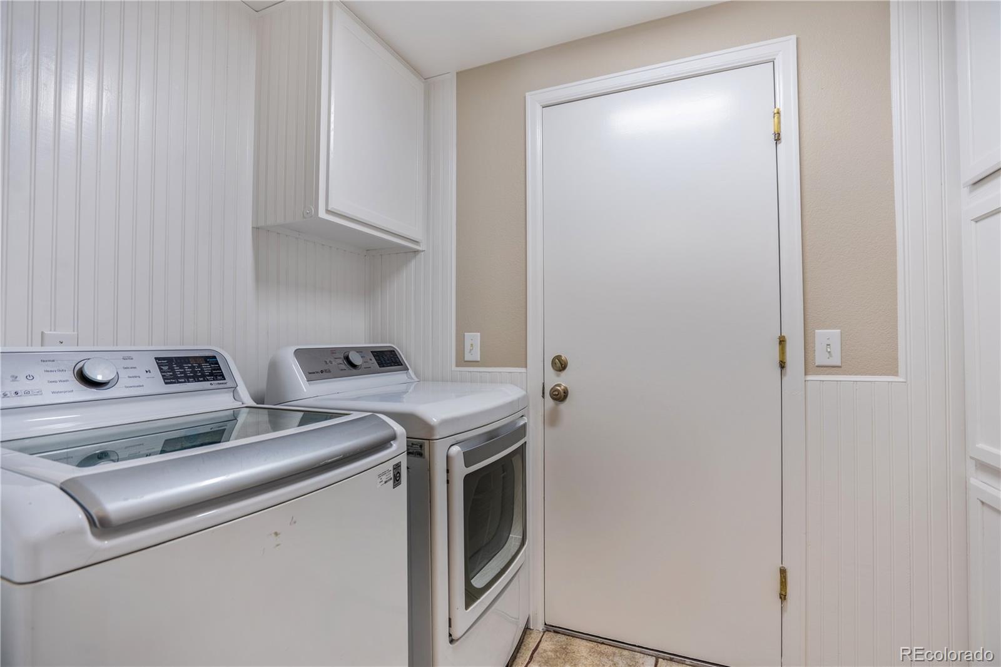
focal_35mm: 16
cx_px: 500
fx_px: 445
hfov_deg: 96.7
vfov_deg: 73.7
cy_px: 334
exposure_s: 1/250
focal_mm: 16
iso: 320
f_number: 6.3
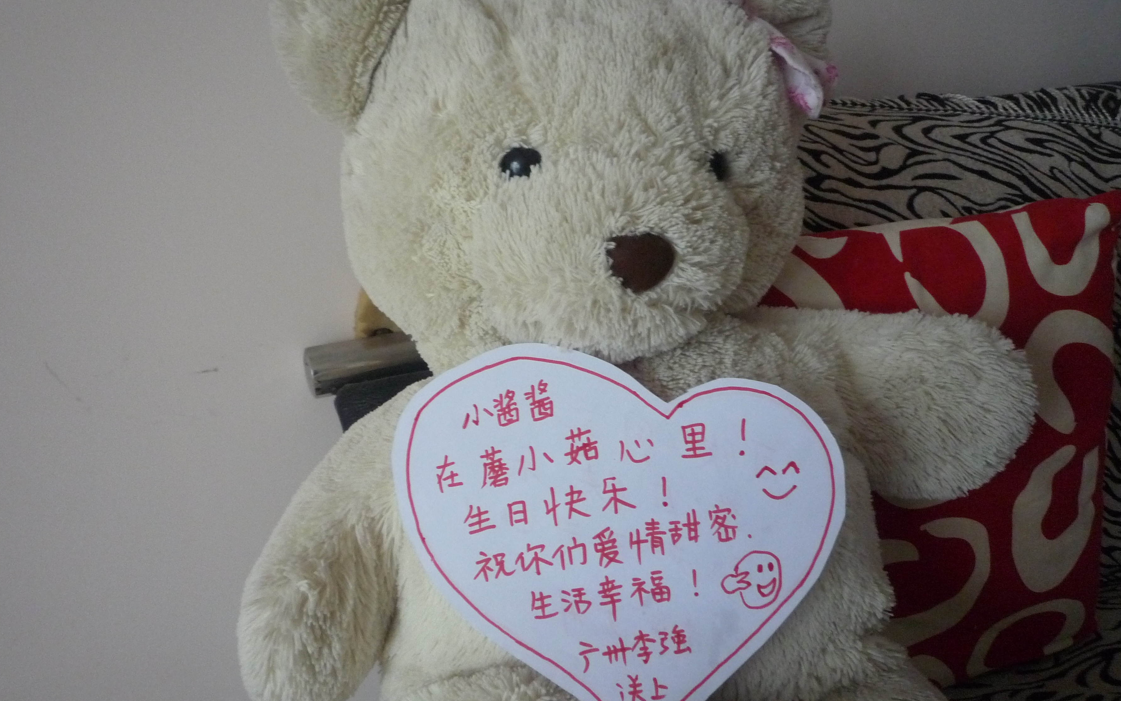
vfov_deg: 46.0
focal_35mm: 27
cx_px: 567
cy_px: 363
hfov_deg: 68.4
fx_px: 825
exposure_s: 1/20
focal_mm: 4.4
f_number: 2.8
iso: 400
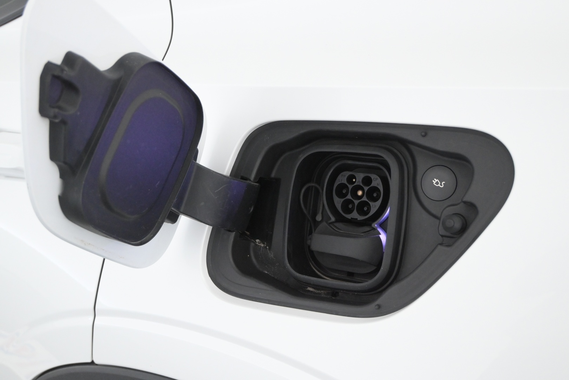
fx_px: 687
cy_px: 190
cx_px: 284
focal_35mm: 44
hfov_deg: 45.0
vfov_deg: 30.8
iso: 2500
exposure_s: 1/80
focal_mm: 29
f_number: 4.8
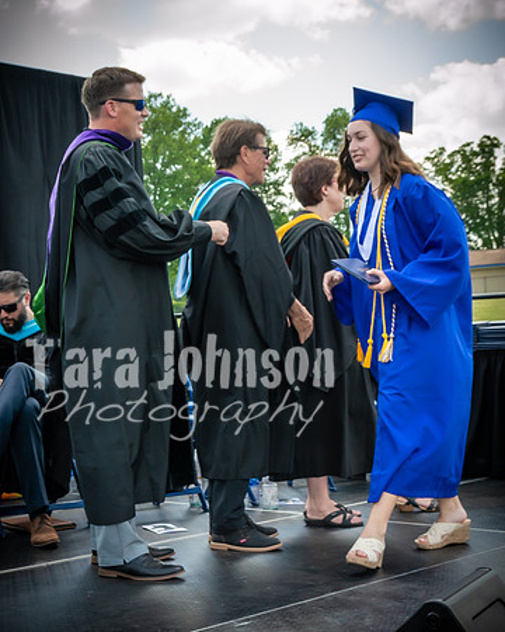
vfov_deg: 28.5
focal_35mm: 67
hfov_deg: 22.9
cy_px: 316
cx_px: 199
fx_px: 1244
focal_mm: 26
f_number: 7.1
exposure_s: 1/200
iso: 200
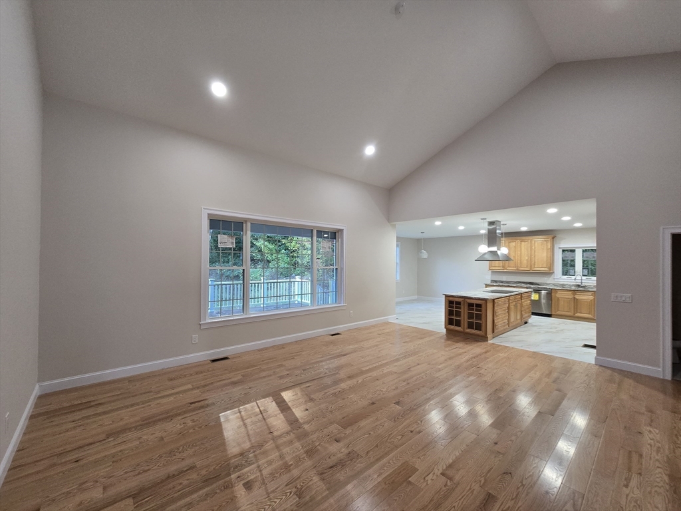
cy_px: 256
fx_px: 256
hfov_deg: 106.2
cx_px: 340
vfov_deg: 89.9
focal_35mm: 13
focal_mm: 2.2
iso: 250
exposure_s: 1/60
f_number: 2.2
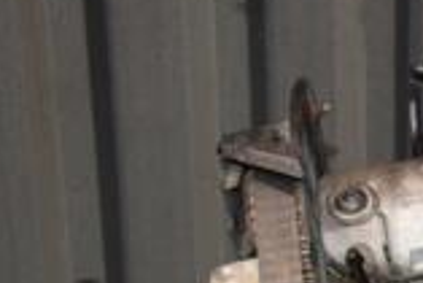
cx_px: 722
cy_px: 499
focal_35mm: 143
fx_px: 1681
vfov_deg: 9.2
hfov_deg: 13.2
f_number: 5
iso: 800
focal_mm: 25
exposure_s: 1/60
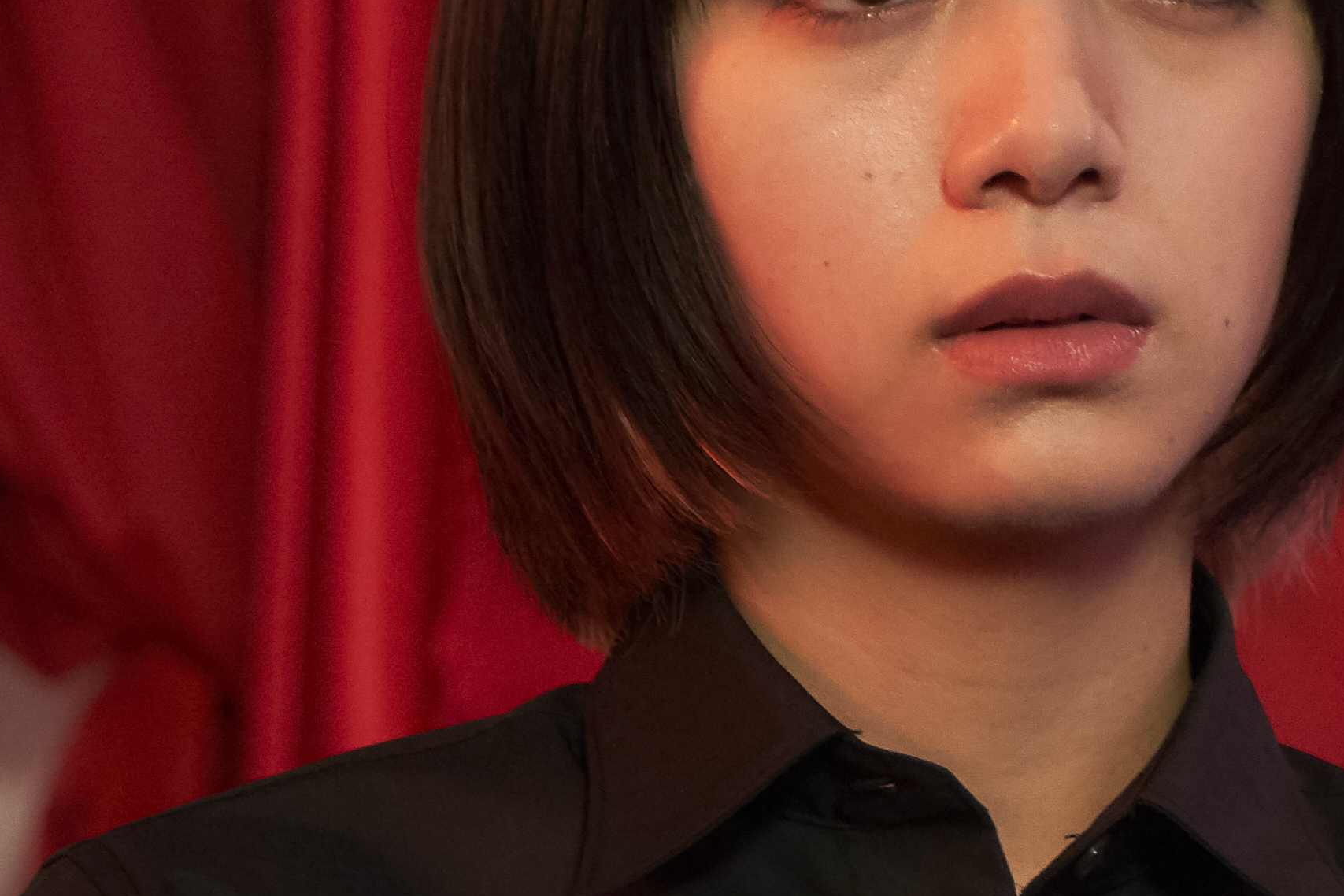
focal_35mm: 246
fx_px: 9183
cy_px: 477
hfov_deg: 8.3
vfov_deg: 5.6
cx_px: 1379
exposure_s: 1/125
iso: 1250
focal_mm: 70
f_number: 5
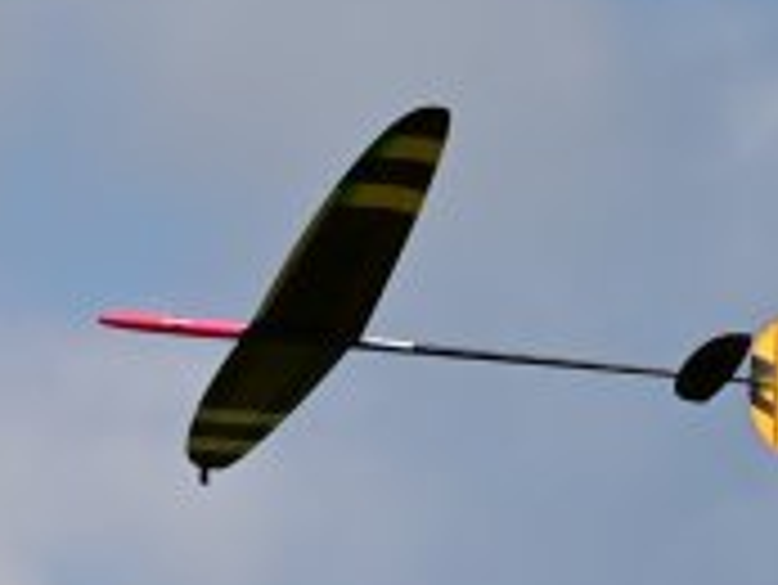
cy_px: 320
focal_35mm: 1106
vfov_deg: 1.3
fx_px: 24875
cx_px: 106
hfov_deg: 1.8
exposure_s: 1/5000
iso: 1000
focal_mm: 400
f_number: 9
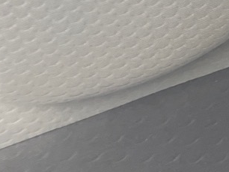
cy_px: -232
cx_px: 643
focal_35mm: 153
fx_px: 1011
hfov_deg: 10.2
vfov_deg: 8.8
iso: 32
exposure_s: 1/121
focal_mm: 4.2
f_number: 1.6
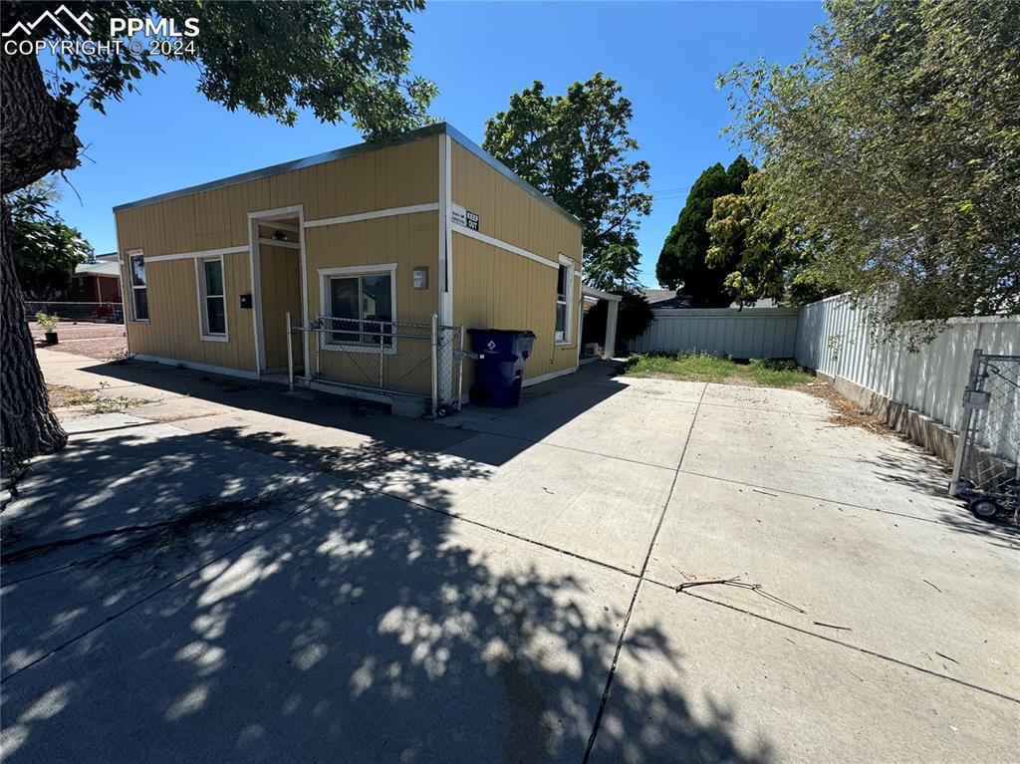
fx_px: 412
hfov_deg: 102.1
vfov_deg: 85.6
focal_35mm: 14
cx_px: 510
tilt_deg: -7.1
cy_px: 382
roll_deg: -1.7
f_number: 2.2
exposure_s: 1/1637
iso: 50
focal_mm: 2.22
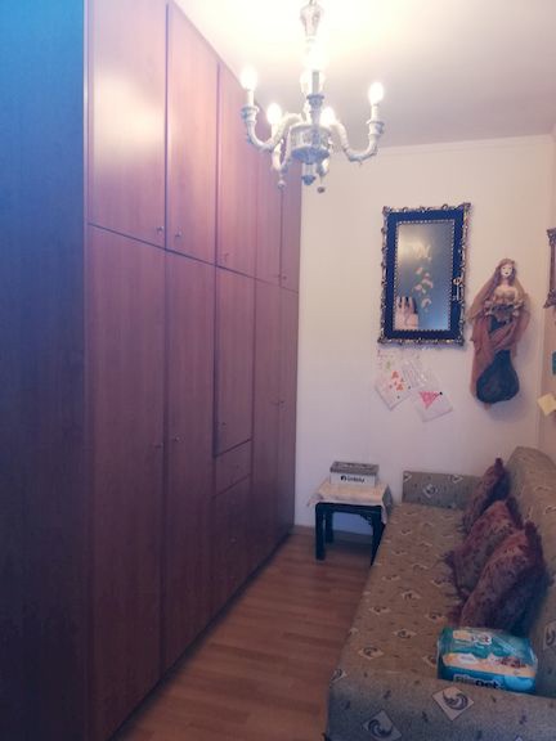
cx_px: 278
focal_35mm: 27
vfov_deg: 65.3
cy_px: 370
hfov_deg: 51.4
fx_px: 578
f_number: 2.2
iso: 250
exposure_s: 1/33.3
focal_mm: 3.81
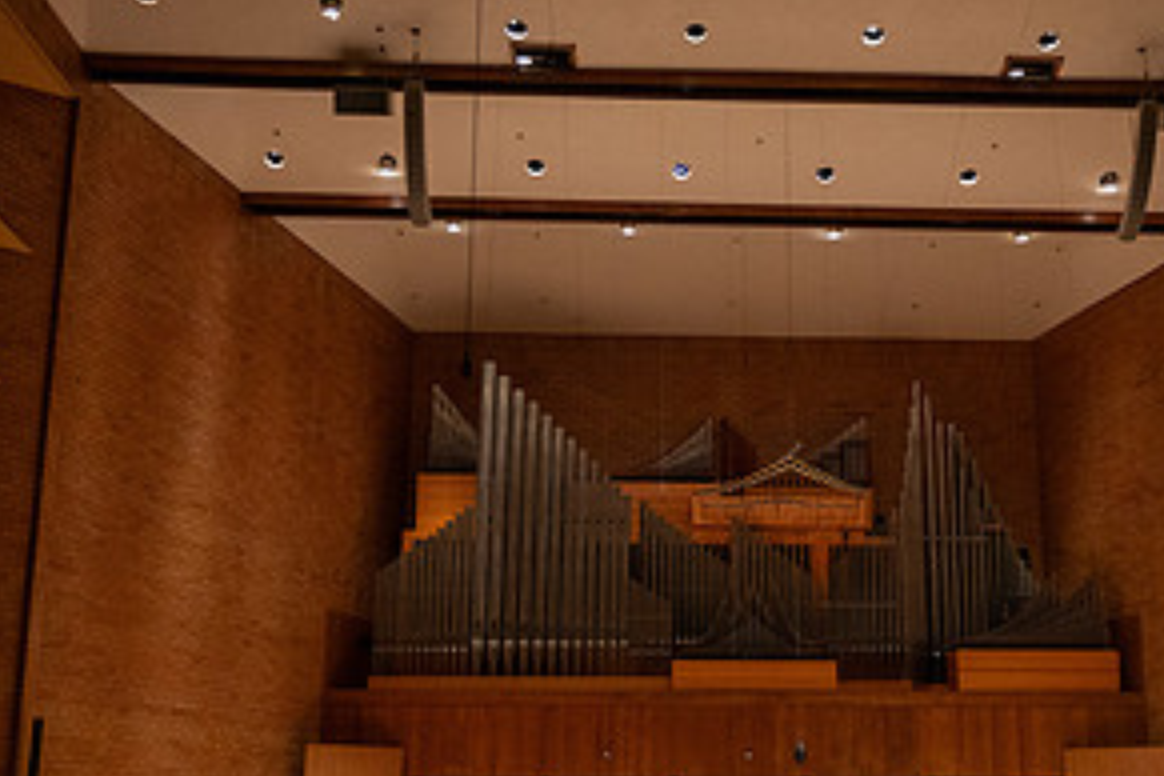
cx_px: 728
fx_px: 1714
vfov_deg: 25.5
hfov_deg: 37.3
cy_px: 446
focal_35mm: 53
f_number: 2.8
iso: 2500
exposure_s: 1/640
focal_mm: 26
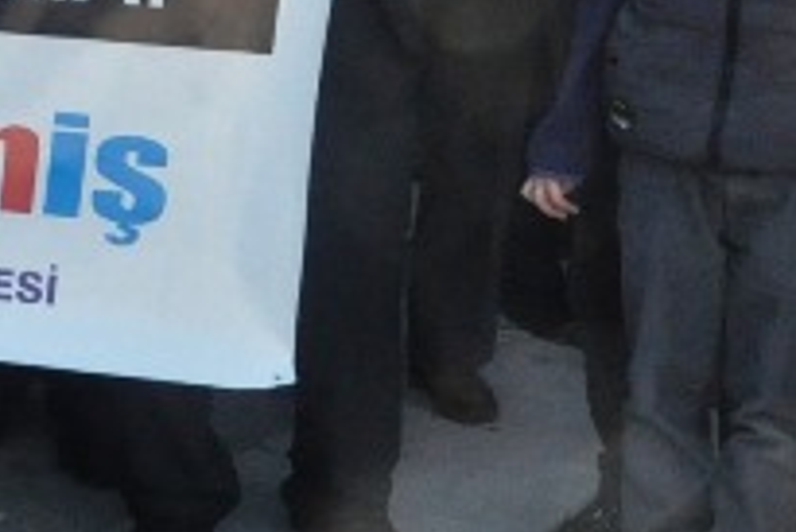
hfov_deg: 13.9
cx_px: -346
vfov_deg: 9.7
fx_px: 3098
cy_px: -142
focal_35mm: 140
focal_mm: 24
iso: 2000
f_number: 11
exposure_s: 1/500
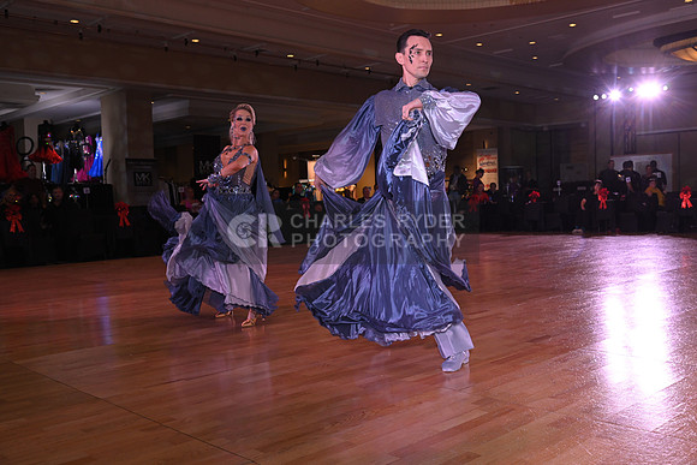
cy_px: 232
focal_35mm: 35
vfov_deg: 37.9
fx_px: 678
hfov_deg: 54.4
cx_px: 348
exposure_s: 1/200
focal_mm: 35
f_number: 6.3
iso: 1250
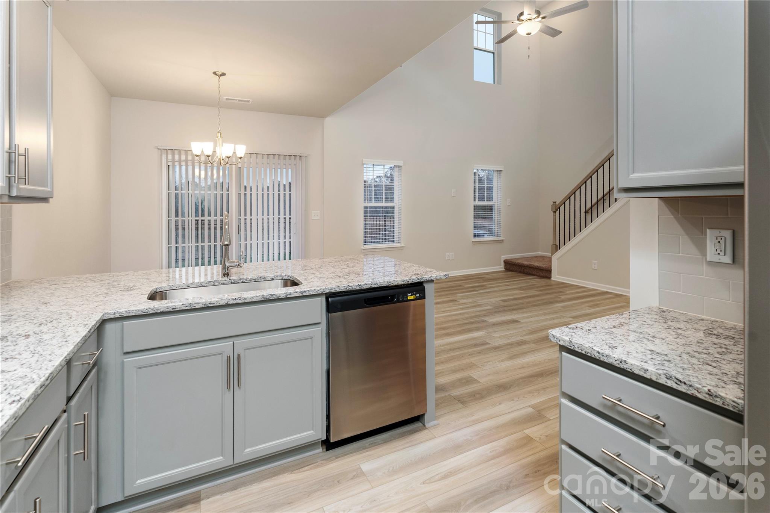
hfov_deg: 93.3
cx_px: 385
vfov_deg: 70.4
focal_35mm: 17
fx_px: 364
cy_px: 256
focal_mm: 17
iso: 640
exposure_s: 1/10
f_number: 7.1
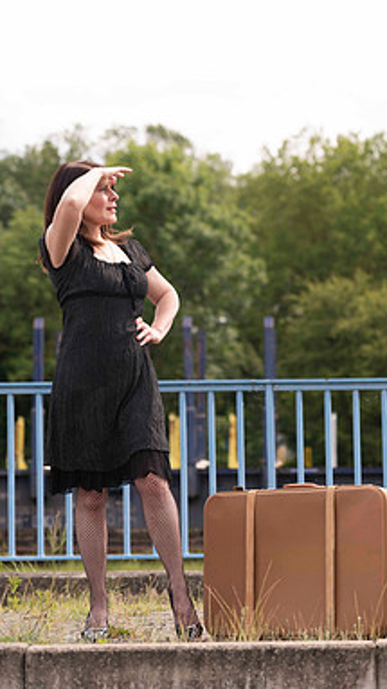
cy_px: 344
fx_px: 2083
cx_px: 306
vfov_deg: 18.8
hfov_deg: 10.6
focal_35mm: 114
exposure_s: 1/500
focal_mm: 70
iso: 64
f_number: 2.8
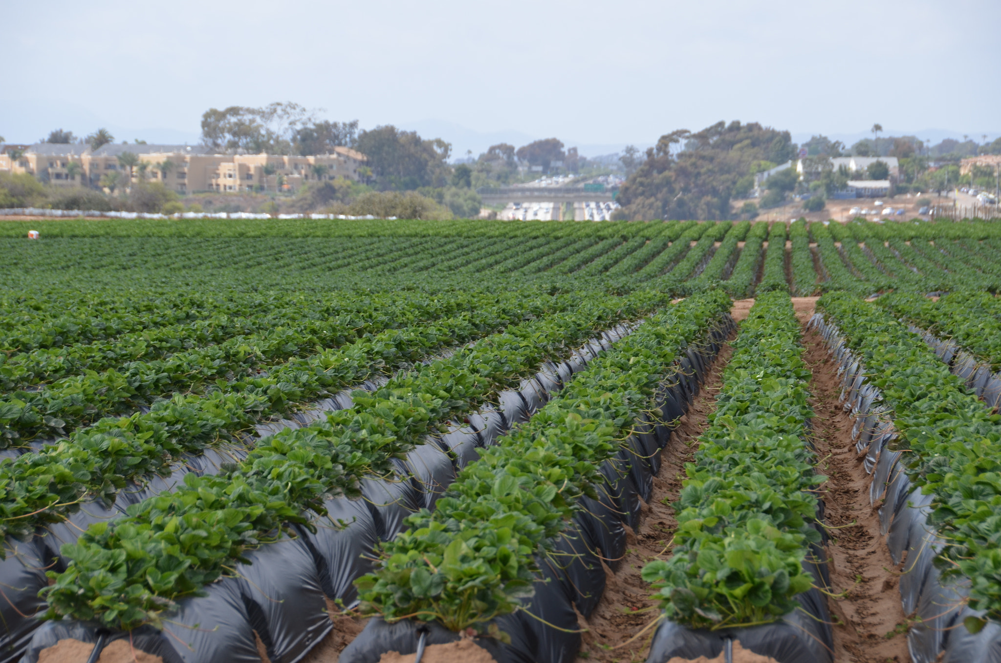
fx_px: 4994
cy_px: 332
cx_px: 500
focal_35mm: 180
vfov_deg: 7.6
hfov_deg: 11.4
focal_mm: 120
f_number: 8
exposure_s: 1/250
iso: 140
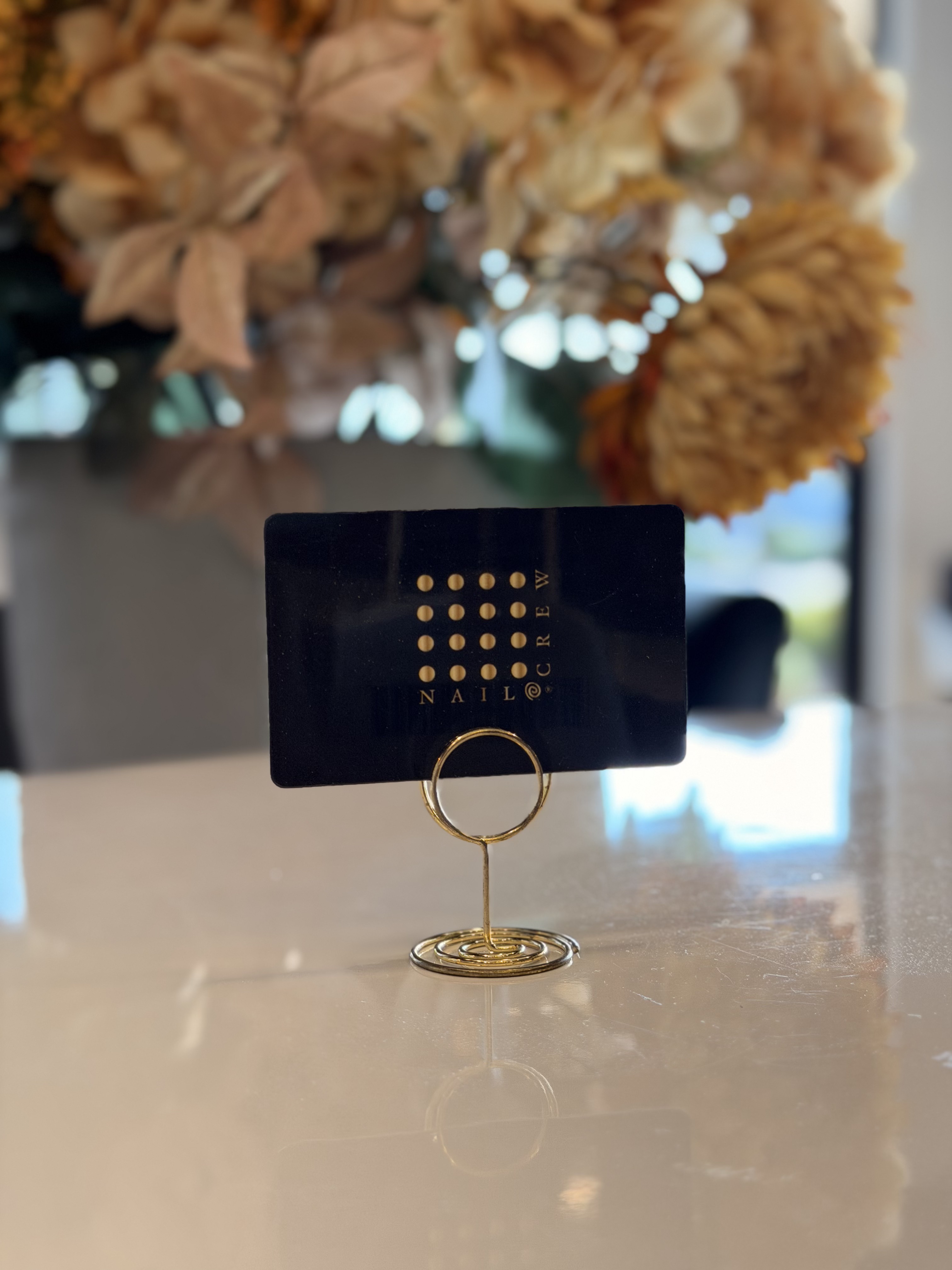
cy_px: 635
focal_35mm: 48
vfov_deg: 39.7
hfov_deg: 30.3
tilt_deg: -5.6
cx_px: 476
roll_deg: +0.5
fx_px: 1760
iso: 100
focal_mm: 6.76
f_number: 1.78
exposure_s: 1/198
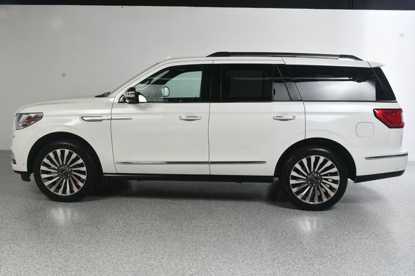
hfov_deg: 53.2
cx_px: 208
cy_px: 138
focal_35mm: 36
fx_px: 415
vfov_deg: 36.8
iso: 100
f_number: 13
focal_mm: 24
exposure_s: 1/160
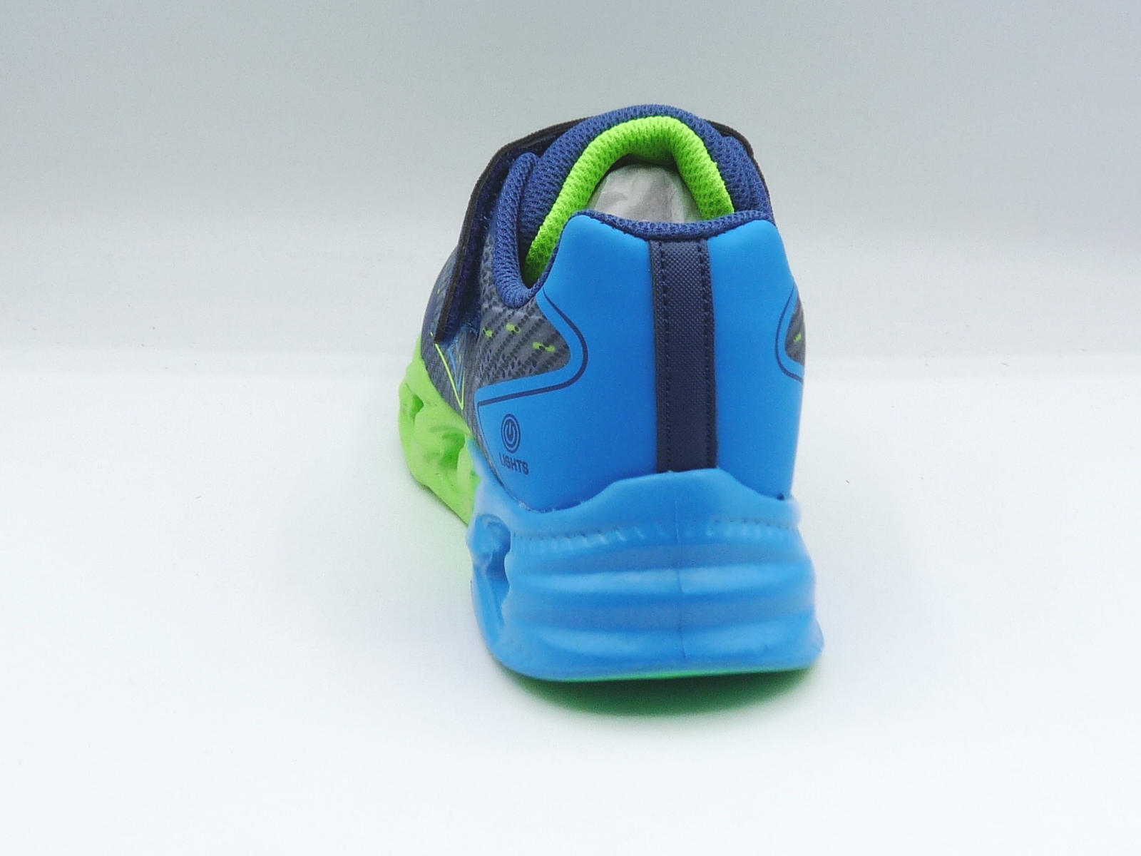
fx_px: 1912
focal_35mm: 58
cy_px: 428
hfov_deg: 33.2
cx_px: 570
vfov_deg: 25.2
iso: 100
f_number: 5
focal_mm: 5.9
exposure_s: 1/200
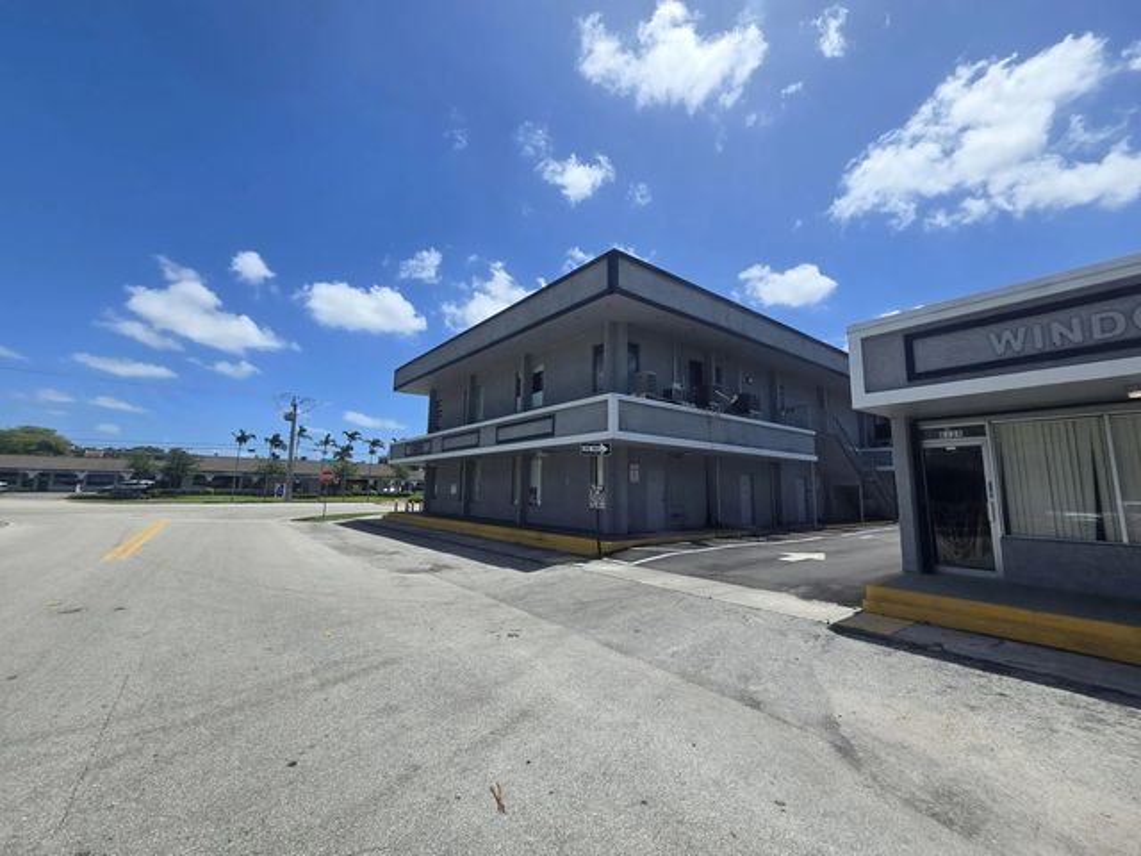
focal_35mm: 13
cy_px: 428
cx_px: 570
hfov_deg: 106.2
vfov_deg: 89.9
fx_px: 429
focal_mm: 2.2
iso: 50
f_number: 2.2
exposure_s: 1/3211
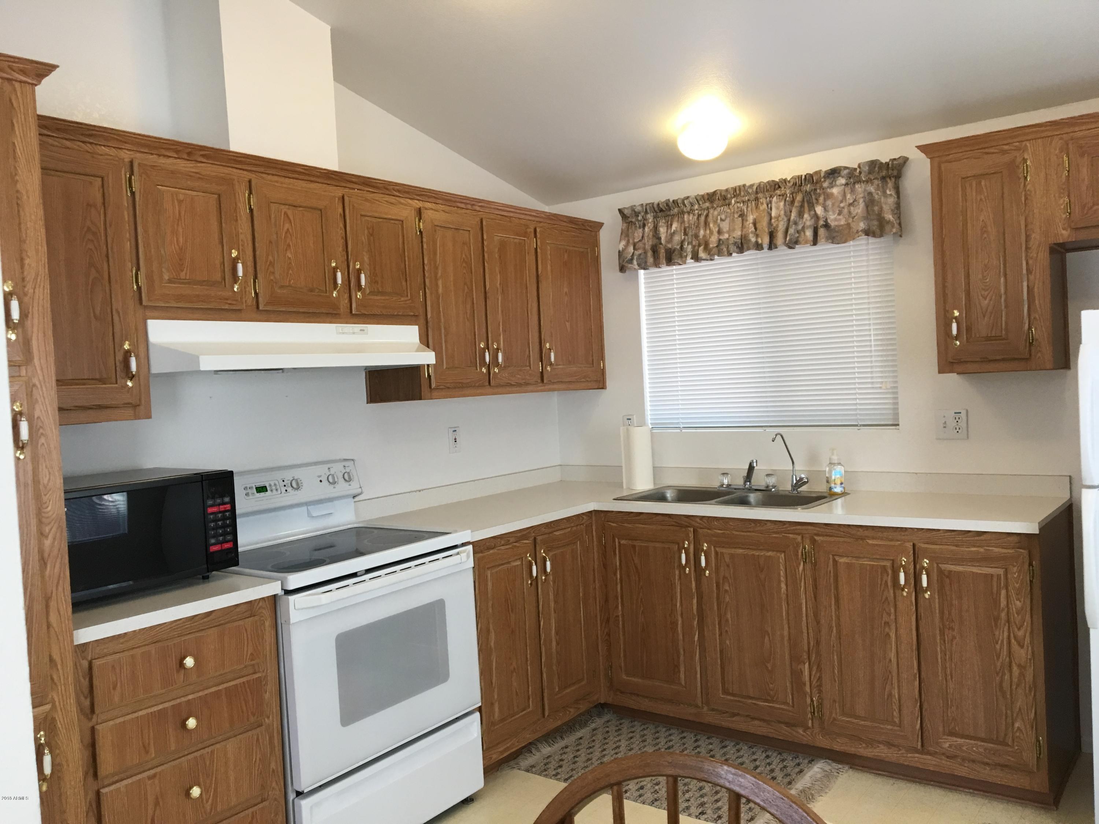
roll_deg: +2.5
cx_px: 550
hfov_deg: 61.7
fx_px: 921
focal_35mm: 29
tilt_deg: -1.5
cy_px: 412
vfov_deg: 48.2
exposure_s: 1/30
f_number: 2.2
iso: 40
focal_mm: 4.15
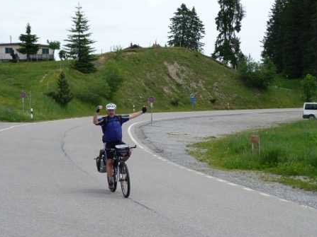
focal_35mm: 78
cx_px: 159
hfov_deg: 25.0
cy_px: 122
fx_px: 714
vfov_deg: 18.9
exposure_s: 1/250
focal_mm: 12.1
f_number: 5.6
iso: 80
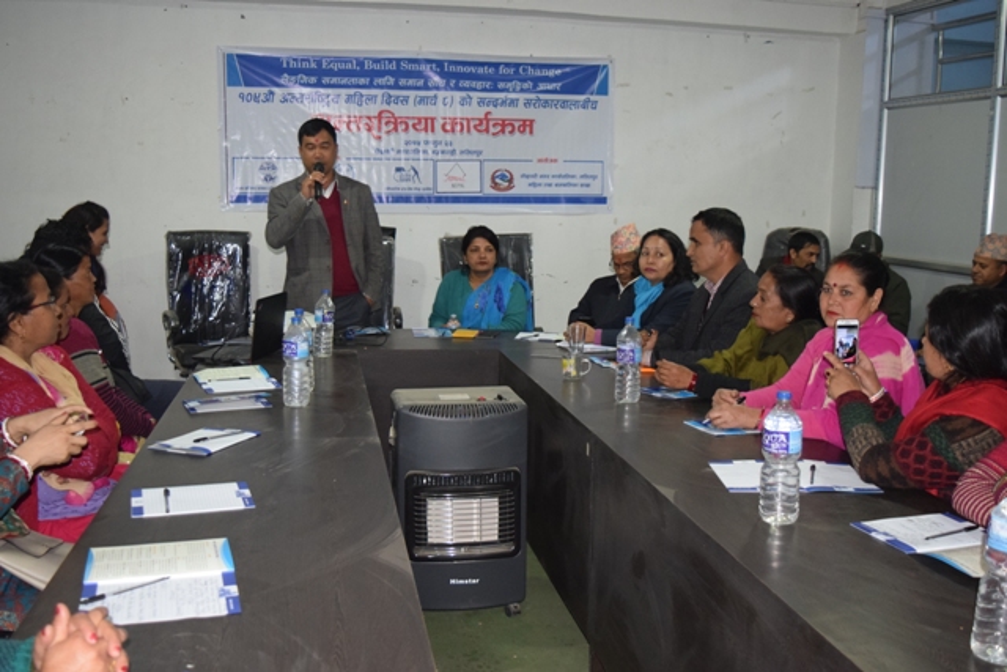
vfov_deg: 36.9
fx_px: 1007
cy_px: 336
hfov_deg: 53.1
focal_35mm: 36
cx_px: 504
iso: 2000
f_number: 4
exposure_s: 1/60
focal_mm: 24
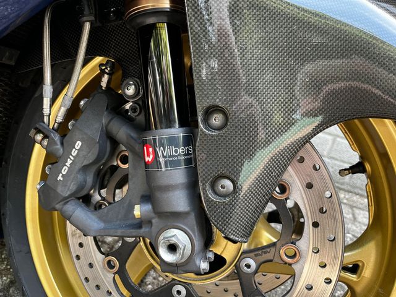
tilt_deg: -21.7
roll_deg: -13.6
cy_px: 148
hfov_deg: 67.3
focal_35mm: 26
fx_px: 297
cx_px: 198
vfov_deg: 53.1
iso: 100
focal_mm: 5.1
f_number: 1.6
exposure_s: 1/121
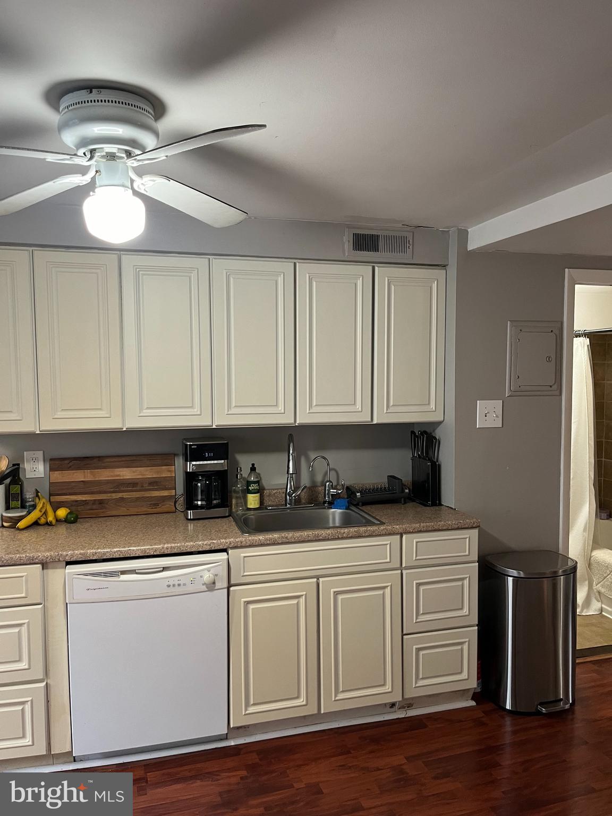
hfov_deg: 53.1
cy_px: 408
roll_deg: +0.6
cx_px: 306
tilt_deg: -2.8
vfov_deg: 67.3
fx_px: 613
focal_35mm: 26
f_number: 1.6
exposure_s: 1/60
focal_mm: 5.1
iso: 250
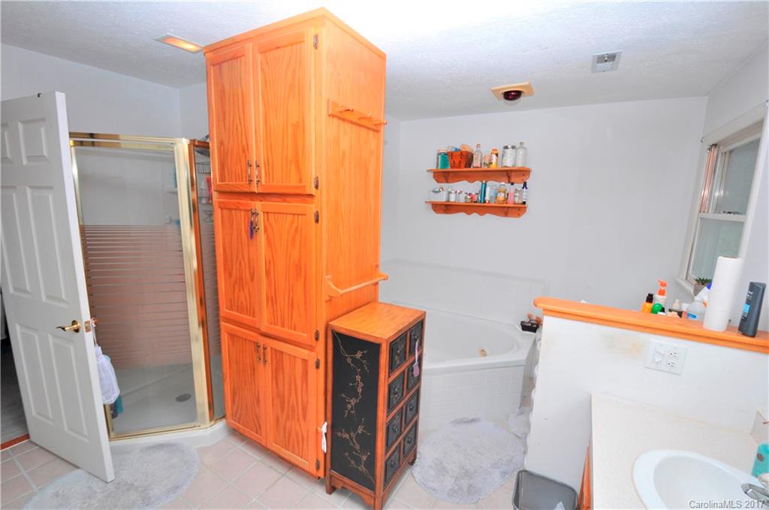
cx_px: 384
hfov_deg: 100.5
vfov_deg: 77.1
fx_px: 320
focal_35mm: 15
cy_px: 255
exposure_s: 1/125
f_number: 9
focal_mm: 10
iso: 400
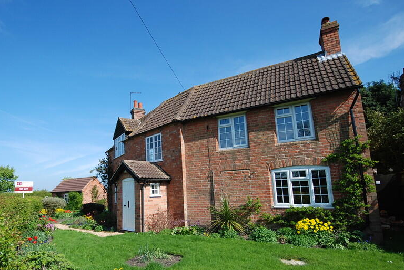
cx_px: 166
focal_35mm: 20
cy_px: 155
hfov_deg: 83.1
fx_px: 225
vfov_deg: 61.8
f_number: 5.6
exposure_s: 1/400
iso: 100
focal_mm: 10
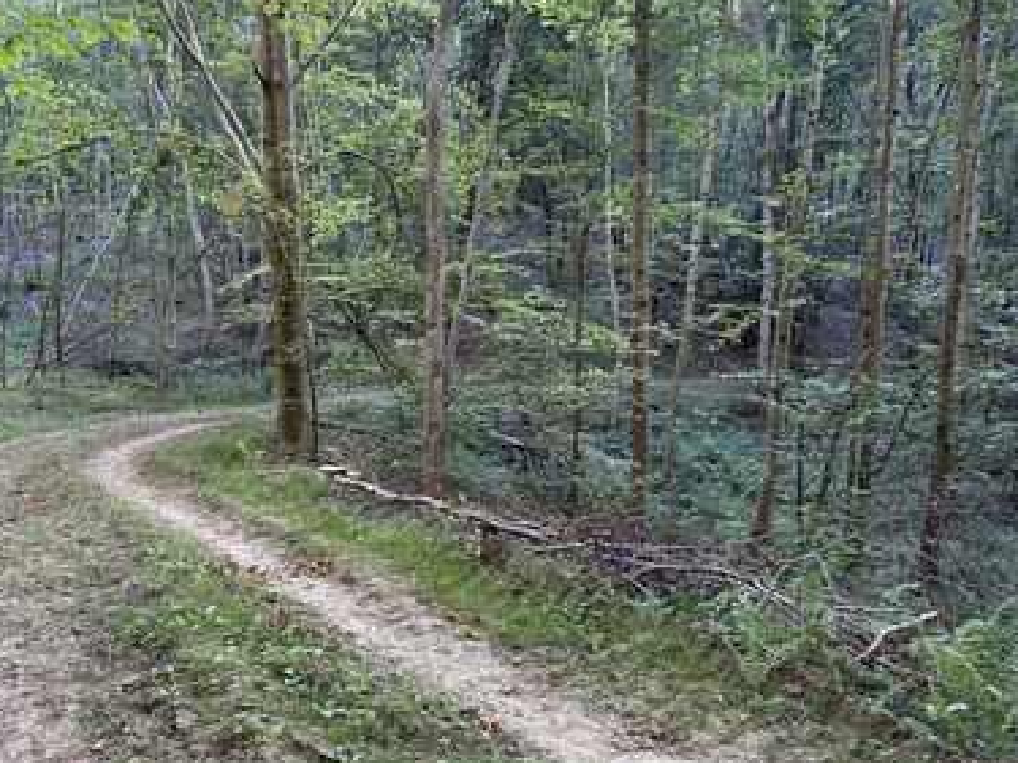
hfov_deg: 56.6
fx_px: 941
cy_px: 311
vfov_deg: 43.9
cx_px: 442
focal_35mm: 32
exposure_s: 1/96
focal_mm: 6.76
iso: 200
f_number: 1.78
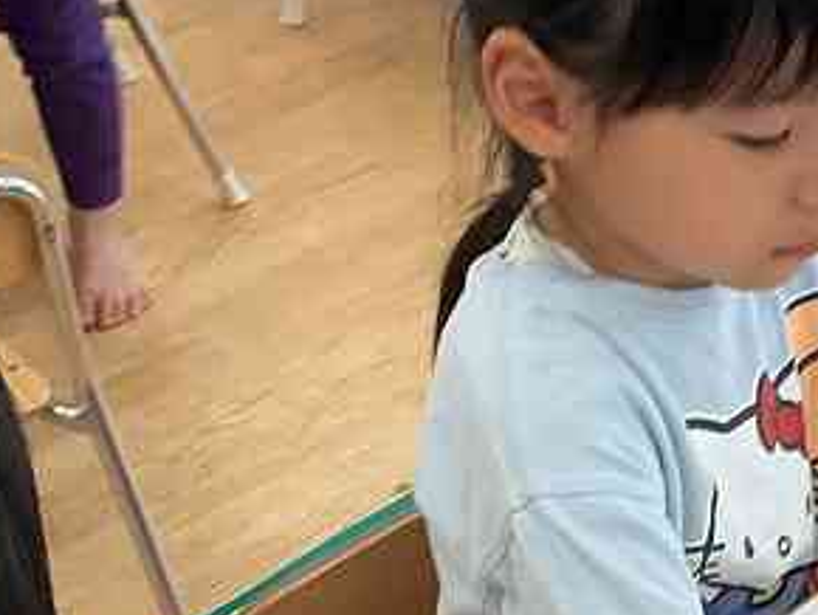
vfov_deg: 14.6
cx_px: 877
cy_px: 578
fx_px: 2365
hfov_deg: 18.9
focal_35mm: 100
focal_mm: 3
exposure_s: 1/120
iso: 40
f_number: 1.8
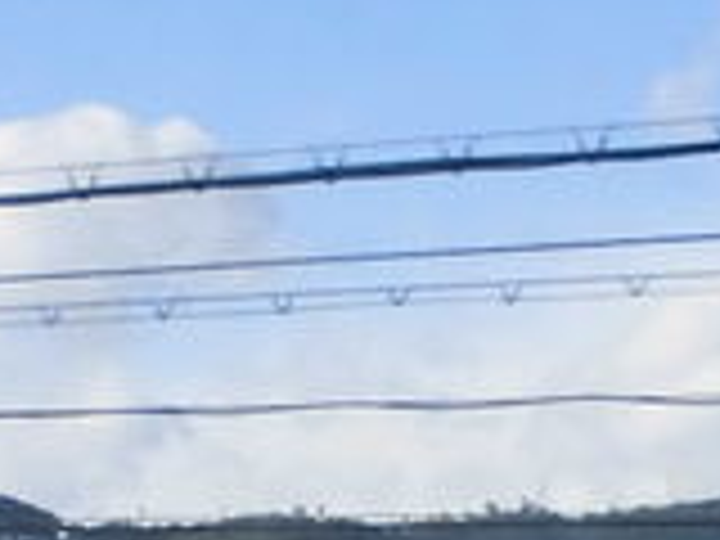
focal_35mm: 195
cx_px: 198
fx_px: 4056
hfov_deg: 10.1
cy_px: 891
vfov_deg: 7.4
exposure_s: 1/640
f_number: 3.5
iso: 100
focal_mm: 4.6
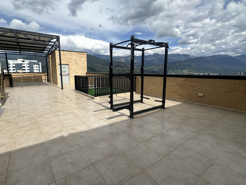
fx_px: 128
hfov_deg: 87.6
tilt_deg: -9.4
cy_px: 91
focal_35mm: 18
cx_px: 115
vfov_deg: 71.6
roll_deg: -0.6
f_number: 2.2
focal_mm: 2.22
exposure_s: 1/2564
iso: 50
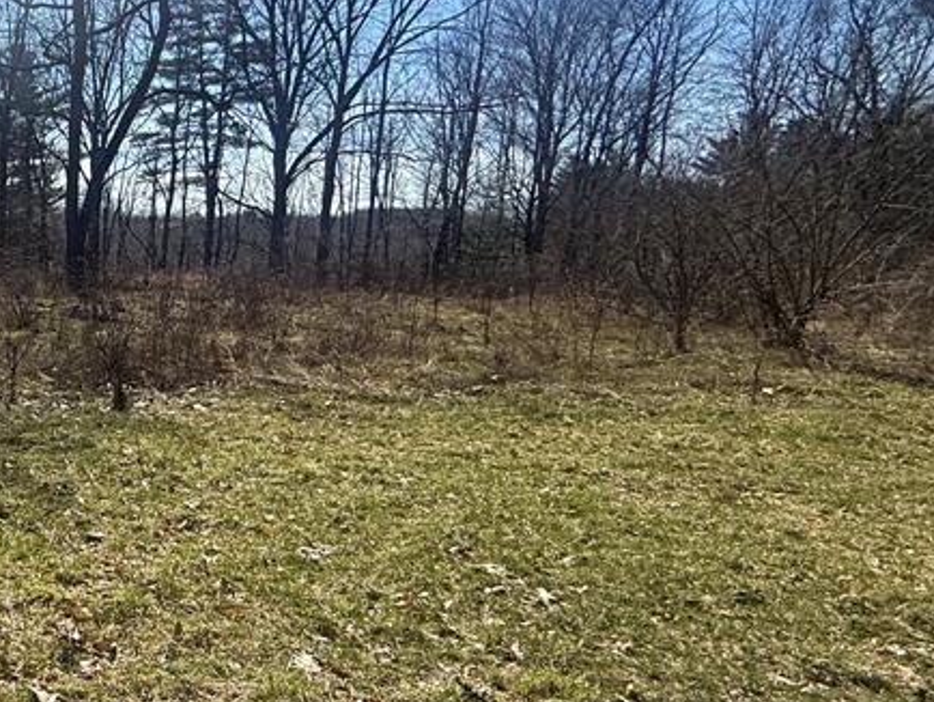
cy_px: 401
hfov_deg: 43.2
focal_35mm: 33
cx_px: -90
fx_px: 891
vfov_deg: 42.9
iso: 50
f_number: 2.2
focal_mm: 2.22
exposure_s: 1/1368
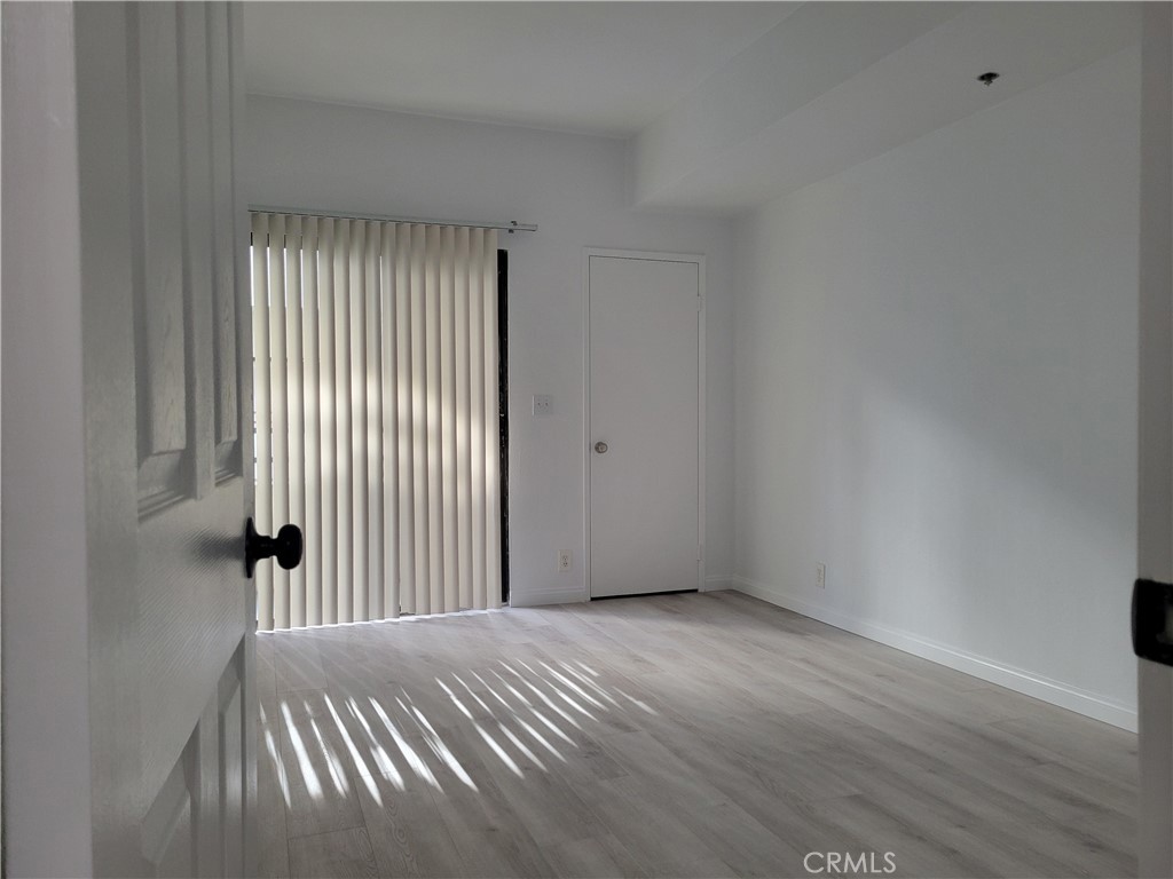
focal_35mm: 26
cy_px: 440
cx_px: 586
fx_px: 881
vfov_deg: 53.1
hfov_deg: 67.3
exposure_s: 1/120
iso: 250
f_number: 1.8
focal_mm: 5.4
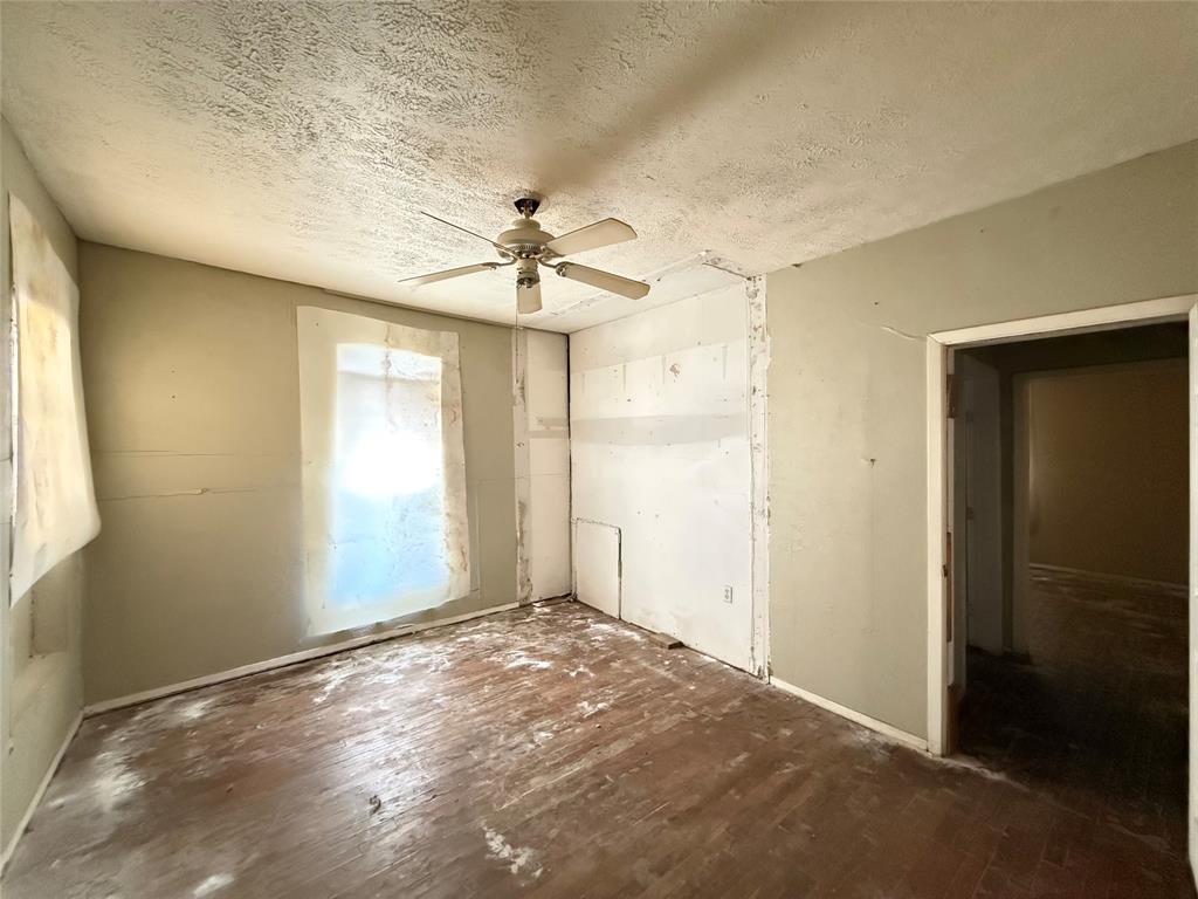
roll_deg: +0.1
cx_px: 599
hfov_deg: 102.1
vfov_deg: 85.7
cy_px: 450
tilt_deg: +0.7
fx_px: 485
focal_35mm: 14
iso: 1250
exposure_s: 1/47
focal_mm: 2.22
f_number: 2.2
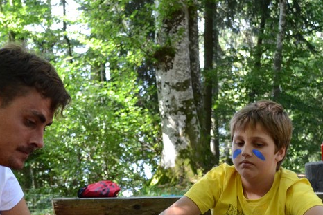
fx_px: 1005
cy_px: 222
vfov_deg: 12.1
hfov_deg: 18.3
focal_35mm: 112
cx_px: 152
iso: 1600
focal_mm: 34
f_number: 6.3
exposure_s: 1/160
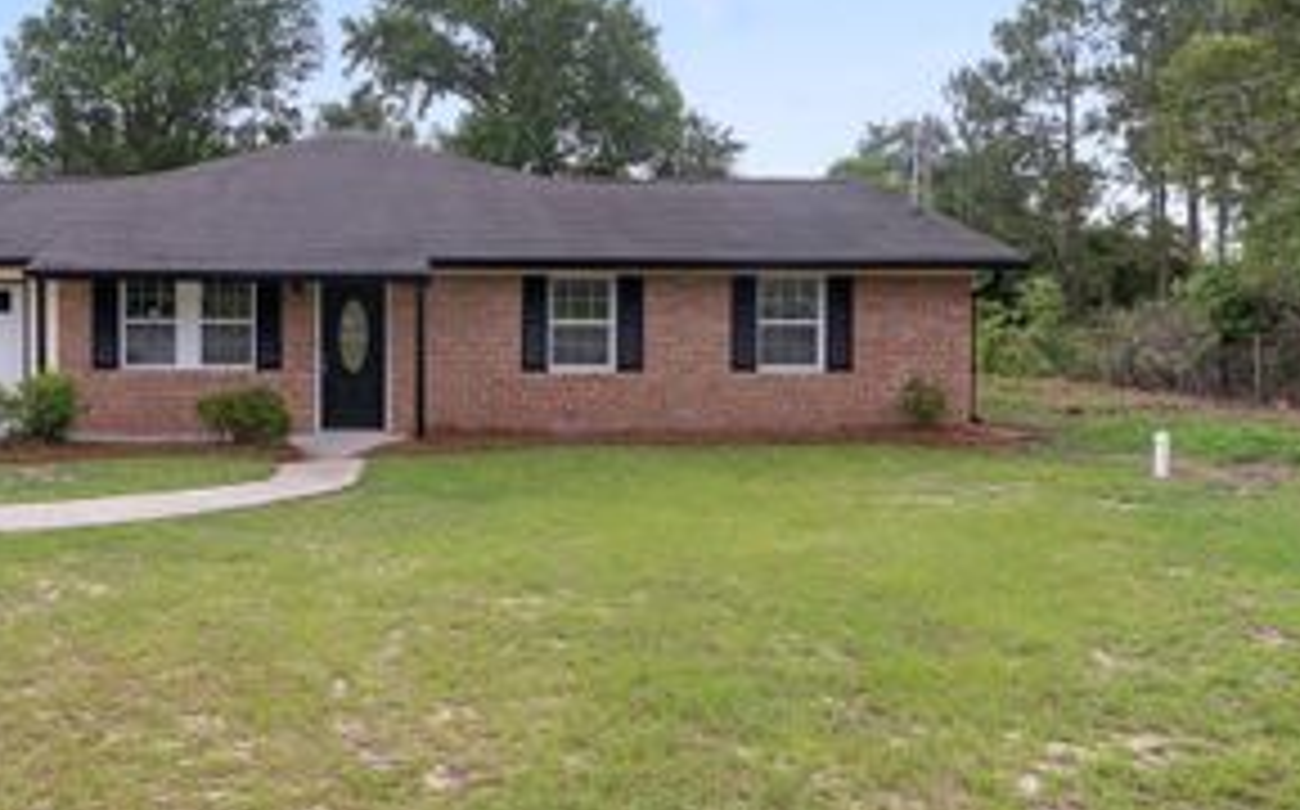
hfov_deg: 60.7
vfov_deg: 41.7
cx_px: 387
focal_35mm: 30
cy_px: 367
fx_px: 1062
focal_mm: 17
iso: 50
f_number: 8
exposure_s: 1/15
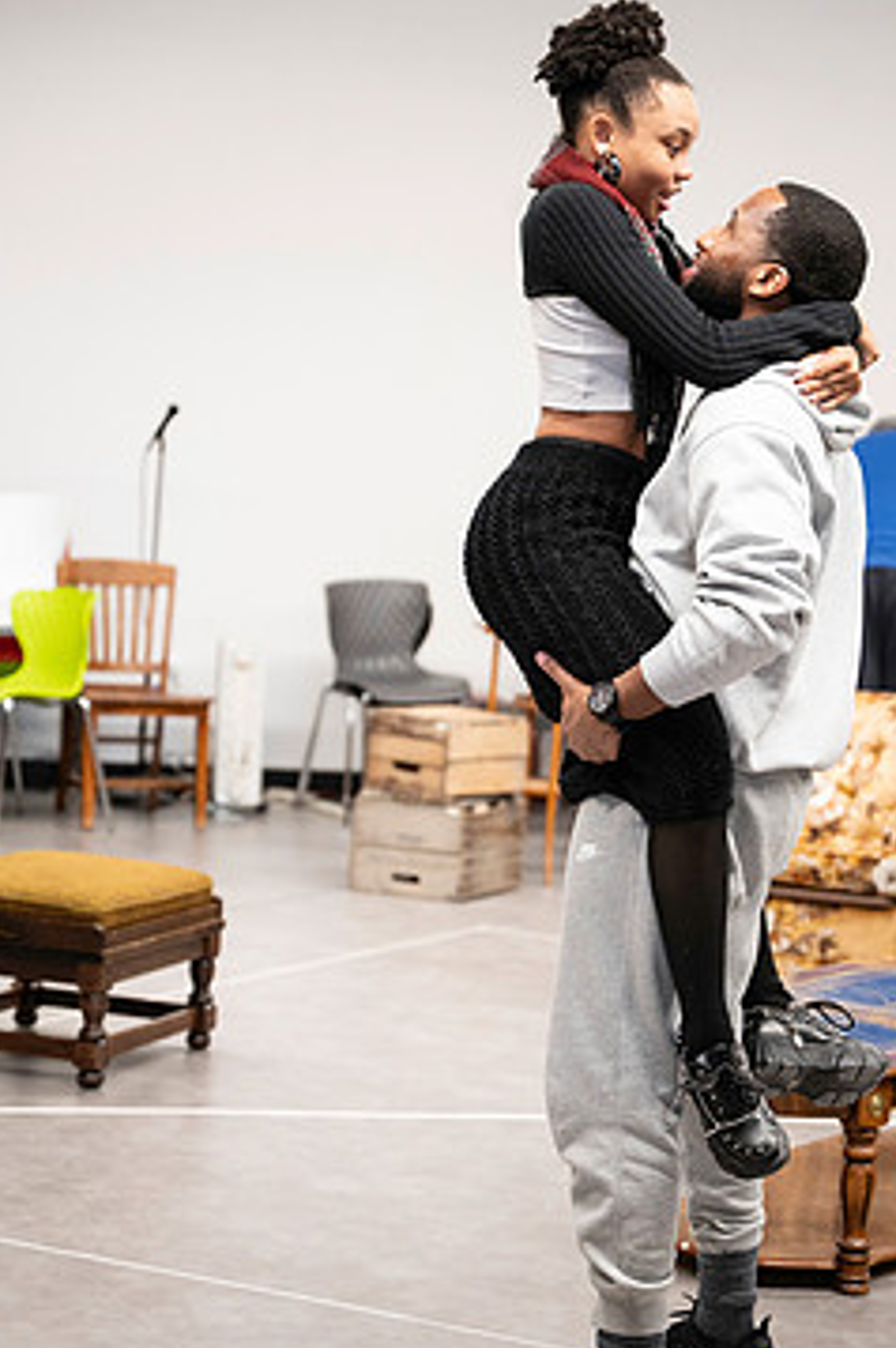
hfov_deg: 15.5
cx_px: 533
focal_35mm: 88
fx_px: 3291
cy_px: 742
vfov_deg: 23.1
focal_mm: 70
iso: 1600
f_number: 2.8
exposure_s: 1/320
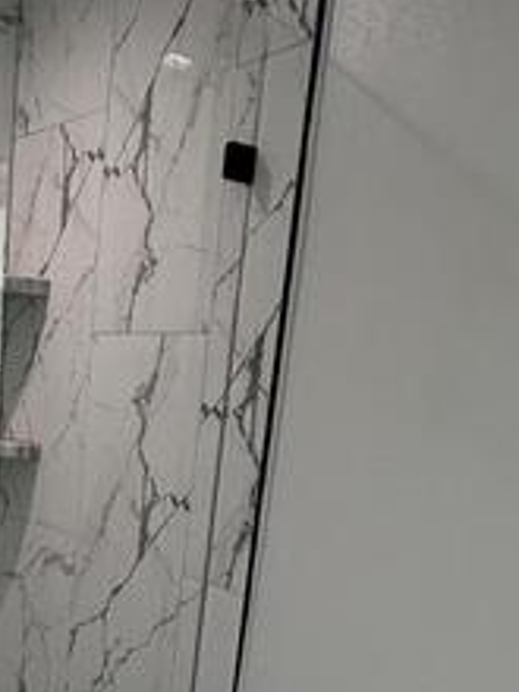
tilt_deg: -18.0
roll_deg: -5.1
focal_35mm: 51
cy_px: 727
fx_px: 1020
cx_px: 132
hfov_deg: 28.2
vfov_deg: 33.5
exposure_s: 1/120
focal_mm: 2.22
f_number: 2.2
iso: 200
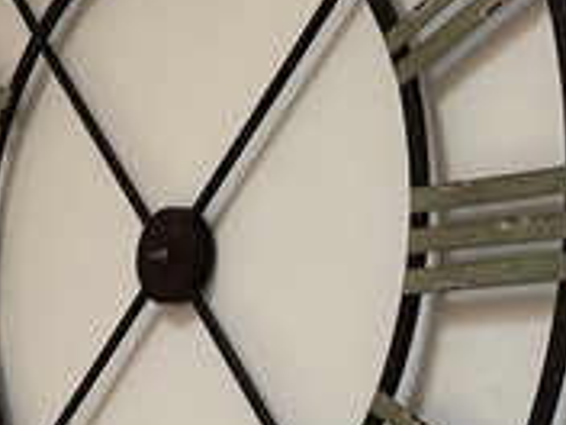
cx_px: -399
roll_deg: -0.6
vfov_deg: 10.3
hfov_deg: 13.0
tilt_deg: -5.6
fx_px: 2289
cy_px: 625
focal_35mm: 140
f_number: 1.78
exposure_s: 1/120
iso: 160
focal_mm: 6.76
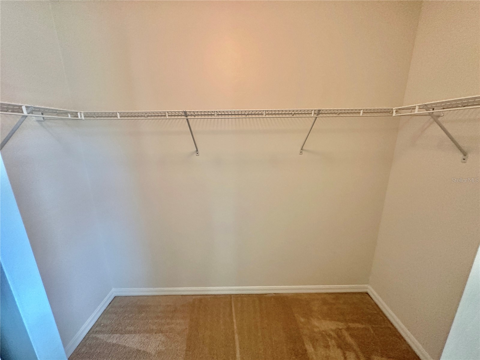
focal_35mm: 14
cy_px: 180
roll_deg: +0.3
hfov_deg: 102.1
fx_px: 194
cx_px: 240
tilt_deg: -13.9
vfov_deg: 85.7
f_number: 2.2
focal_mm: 2.22
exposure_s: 1/60
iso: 320
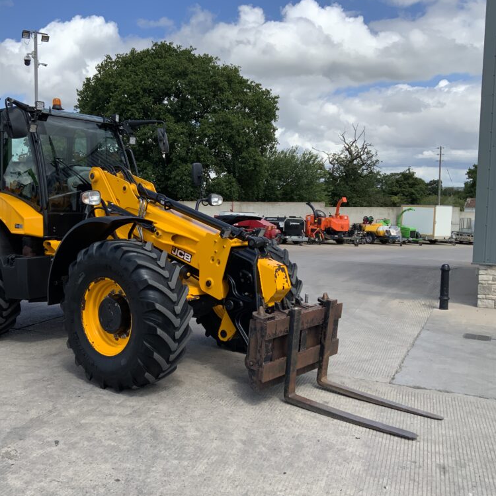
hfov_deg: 46.9
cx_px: 190
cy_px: 249
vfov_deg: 47.2
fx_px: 567
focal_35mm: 35
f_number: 1.8
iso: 16
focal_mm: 3
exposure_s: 1/1451
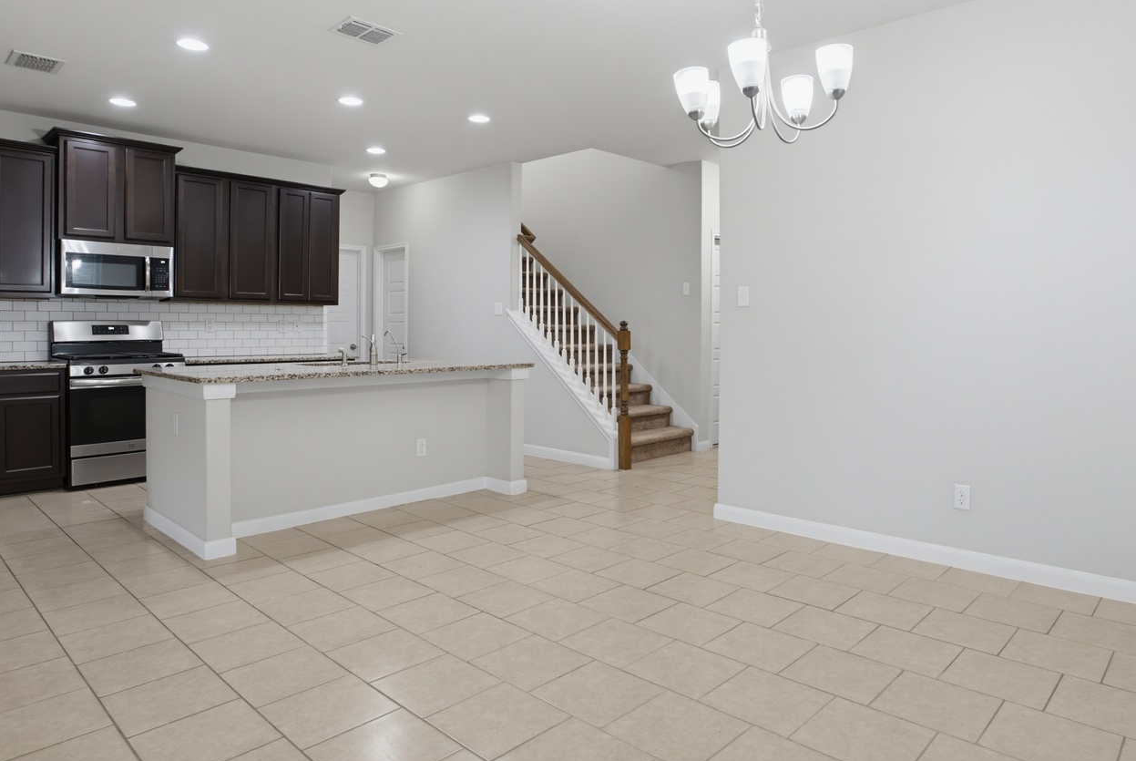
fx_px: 695
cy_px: 360
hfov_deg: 78.3
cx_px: 618
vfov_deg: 57.3
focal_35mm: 22
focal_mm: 17
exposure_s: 1/5
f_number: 7.1
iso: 320
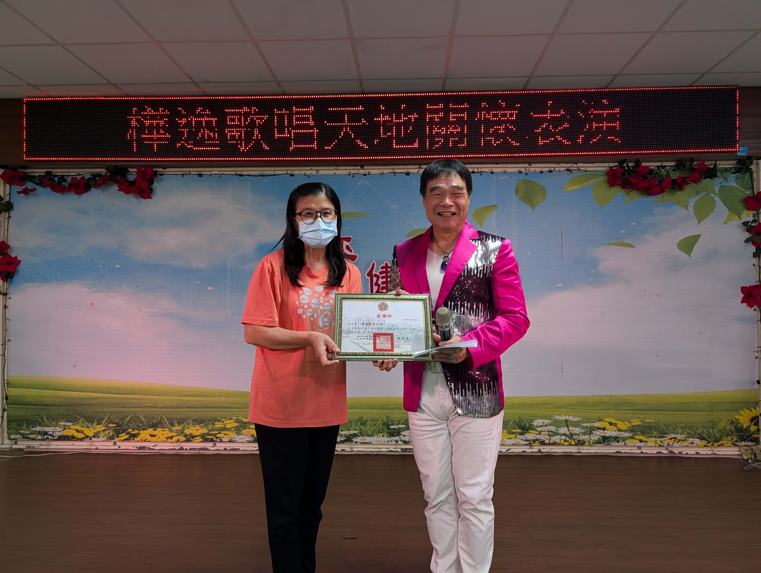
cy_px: 286
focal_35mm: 24
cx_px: 380
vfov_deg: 56.9
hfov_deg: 71.5
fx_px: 528
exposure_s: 1/805
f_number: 1.68
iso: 1134
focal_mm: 6.9
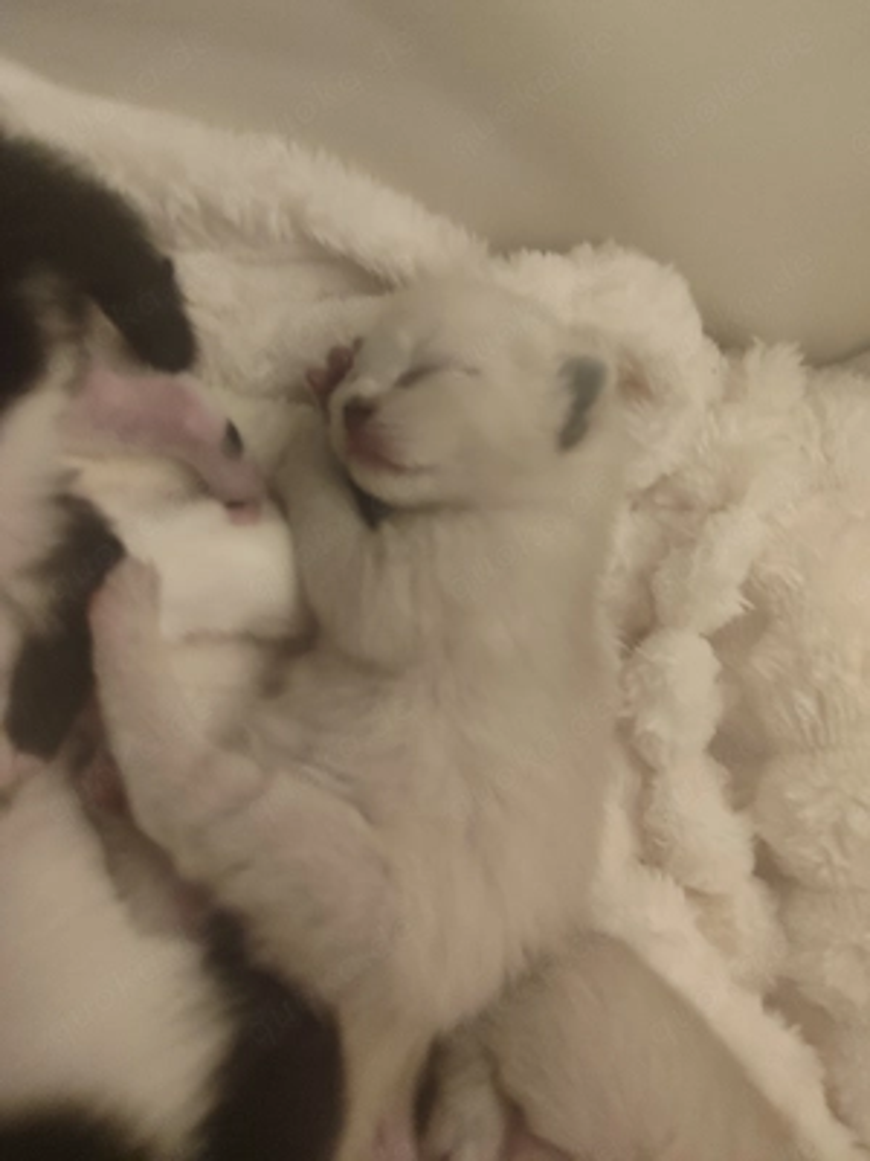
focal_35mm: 25
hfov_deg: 54.9
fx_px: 838
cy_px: 580
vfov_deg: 69.4
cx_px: 435
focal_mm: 5.95
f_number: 1.89
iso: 2818
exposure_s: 1/17
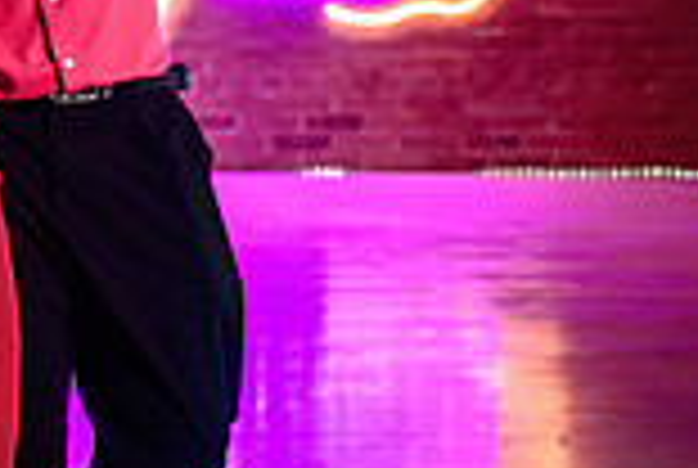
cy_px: 119
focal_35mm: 118
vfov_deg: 11.6
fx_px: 2292
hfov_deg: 17.2
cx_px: 191
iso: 1600
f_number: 2
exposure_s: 1/200
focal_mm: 28
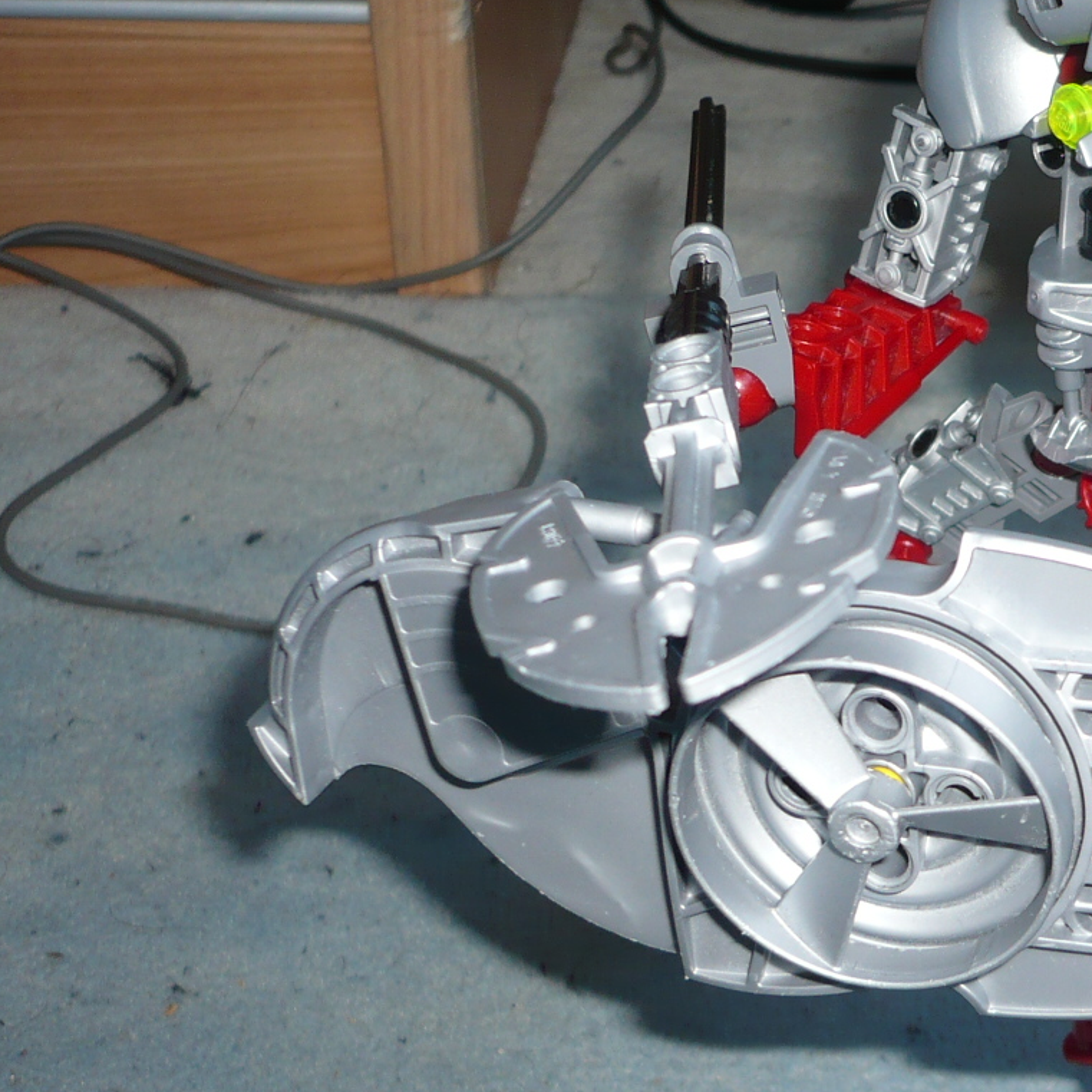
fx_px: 2320
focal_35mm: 65
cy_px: 587
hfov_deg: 25.4
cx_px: 1056
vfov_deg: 26.5
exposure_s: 1/30
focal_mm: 5.8
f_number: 2.8
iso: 100
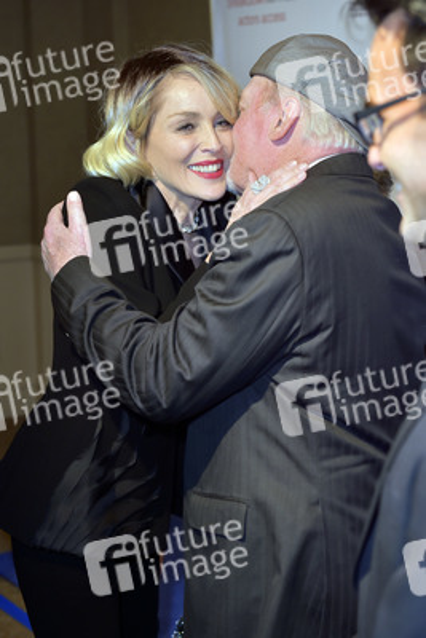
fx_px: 1064
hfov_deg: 22.6
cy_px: 319
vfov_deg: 33.4
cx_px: 213
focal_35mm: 60
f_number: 4.5
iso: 400
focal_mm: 60
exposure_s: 1/320
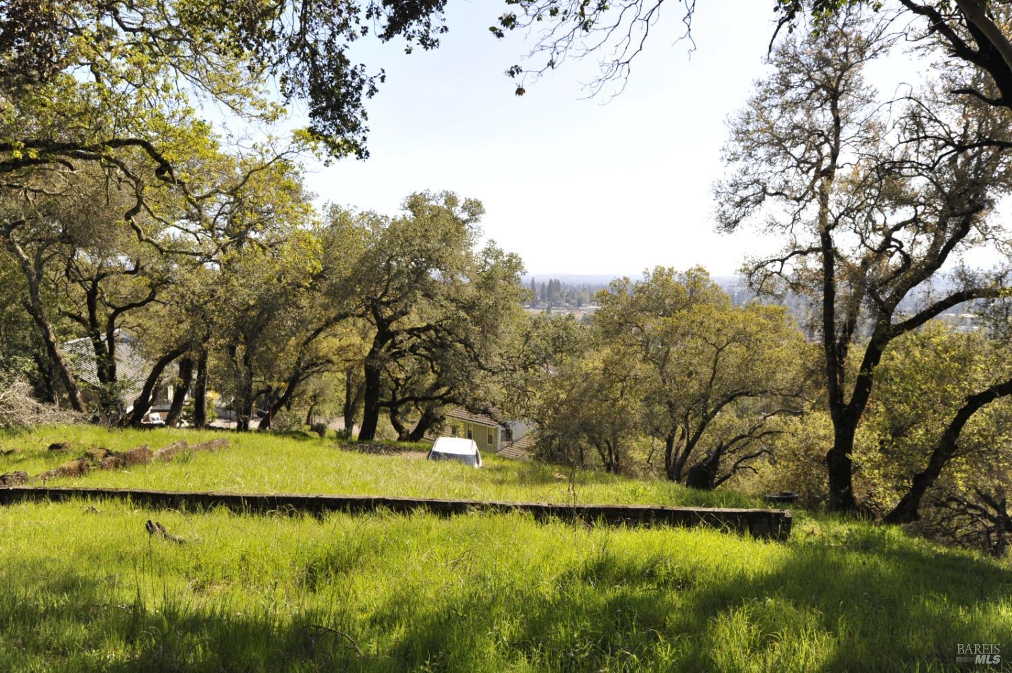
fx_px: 899
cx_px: 506
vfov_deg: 41.1
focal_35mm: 32
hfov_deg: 58.7
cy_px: 336
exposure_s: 1/4000
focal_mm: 32
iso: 3200
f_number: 6.7
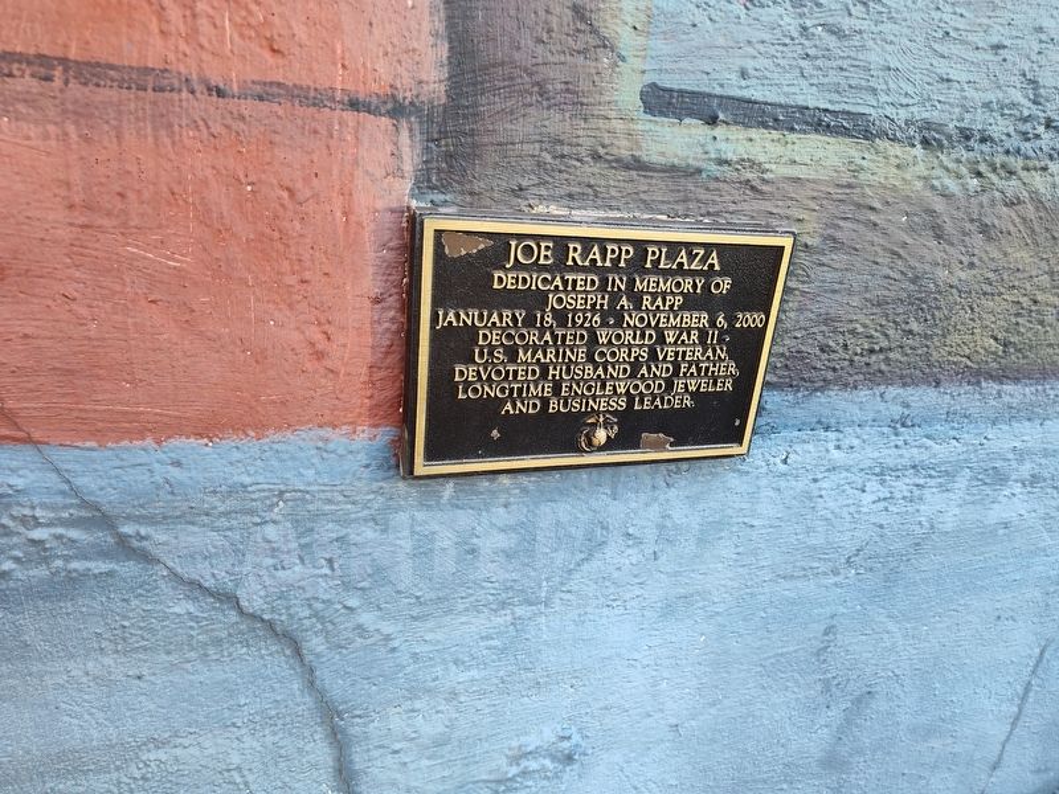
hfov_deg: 73.9
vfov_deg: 58.9
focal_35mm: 23
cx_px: 530
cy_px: 397
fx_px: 704
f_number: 1.8
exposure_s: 1/120
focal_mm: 5.56
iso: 194
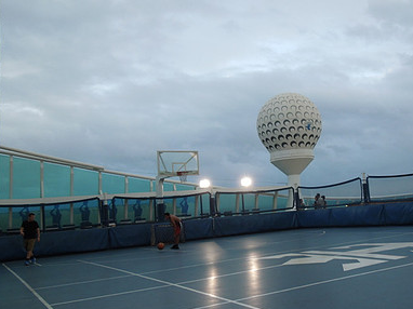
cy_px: 157
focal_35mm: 38
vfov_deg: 37.7
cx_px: 284
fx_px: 453
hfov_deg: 48.0
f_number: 3.3
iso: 100
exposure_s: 1/125
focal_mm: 4.5
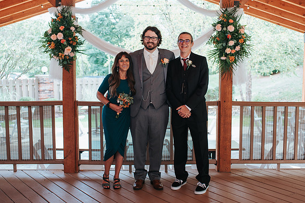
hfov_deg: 45.4
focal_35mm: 43
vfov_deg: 31.1
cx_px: 155
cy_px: 90
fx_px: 364
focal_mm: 35
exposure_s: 1/200
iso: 250
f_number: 3.2
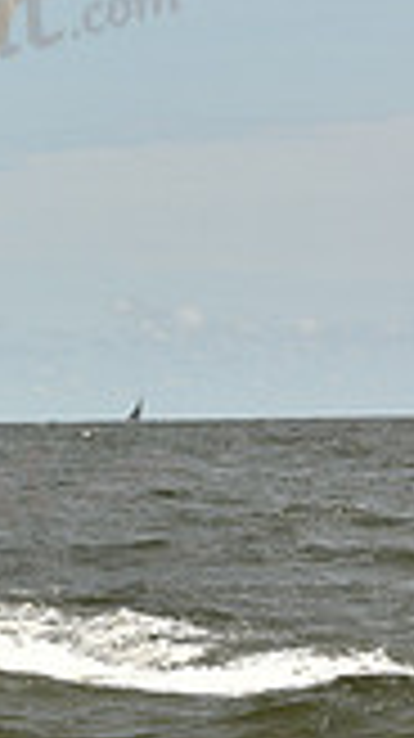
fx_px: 5085
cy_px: 358
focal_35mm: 260
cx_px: -684
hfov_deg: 4.5
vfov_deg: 8.3
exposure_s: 1/800
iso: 250
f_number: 10
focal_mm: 70
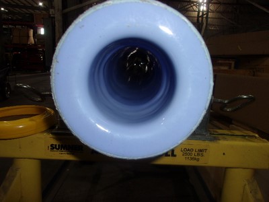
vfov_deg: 51.4
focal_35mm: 27
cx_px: 134
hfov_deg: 65.3
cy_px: 101
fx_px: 210
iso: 80
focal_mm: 4.9
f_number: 3
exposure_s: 1/34
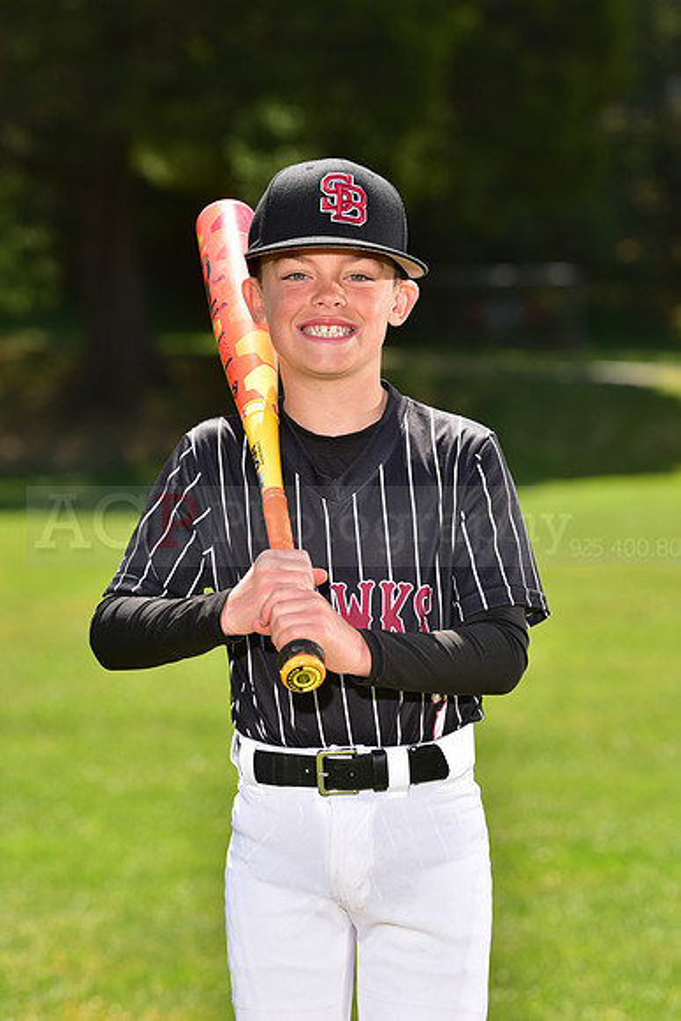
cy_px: 510
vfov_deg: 13.7
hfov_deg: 9.2
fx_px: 4253
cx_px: 340
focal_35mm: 150
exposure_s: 1/250
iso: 100
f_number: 5.6
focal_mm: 150
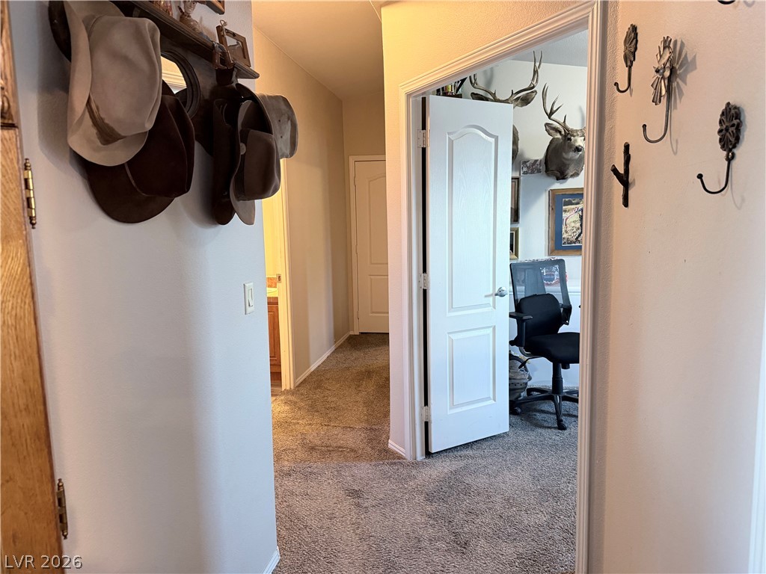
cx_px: 383
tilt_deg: -7.8
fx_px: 531
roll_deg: +0.7
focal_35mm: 24
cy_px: 287
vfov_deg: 56.8
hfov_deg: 71.6
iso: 500
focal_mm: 6.76
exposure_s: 1/60
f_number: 1.78
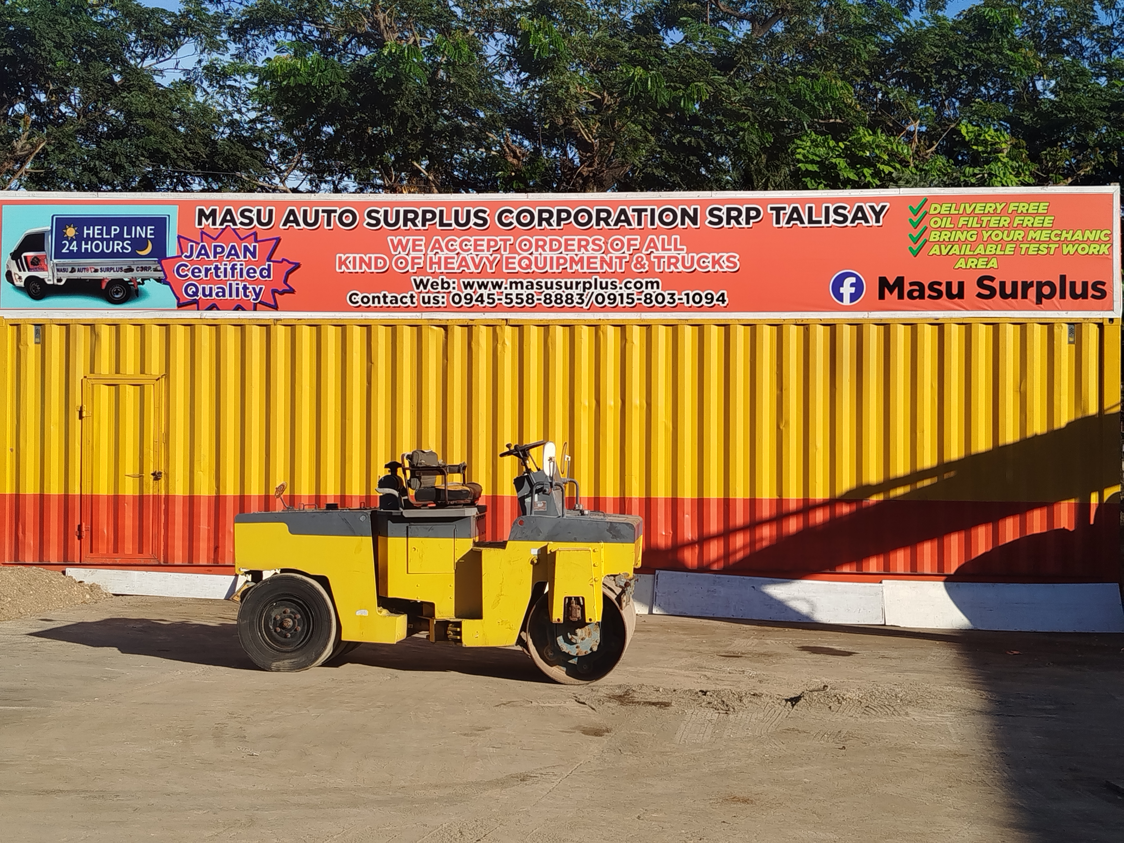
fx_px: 1624
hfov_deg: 38.2
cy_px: 422
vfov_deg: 29.1
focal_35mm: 50
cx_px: 562
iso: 50
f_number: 1.7
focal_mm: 5.31
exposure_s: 1/1063
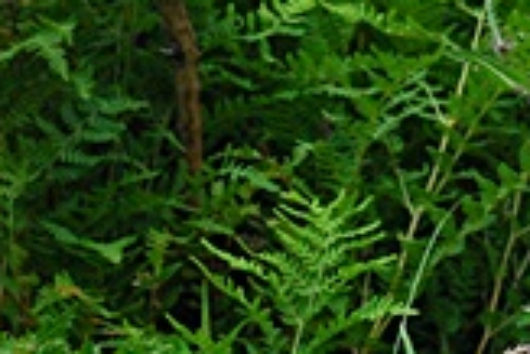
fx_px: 8140
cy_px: 416
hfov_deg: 3.7
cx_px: 1112
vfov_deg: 2.5
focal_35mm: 552
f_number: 6.3
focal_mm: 75
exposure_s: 1/40
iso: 400
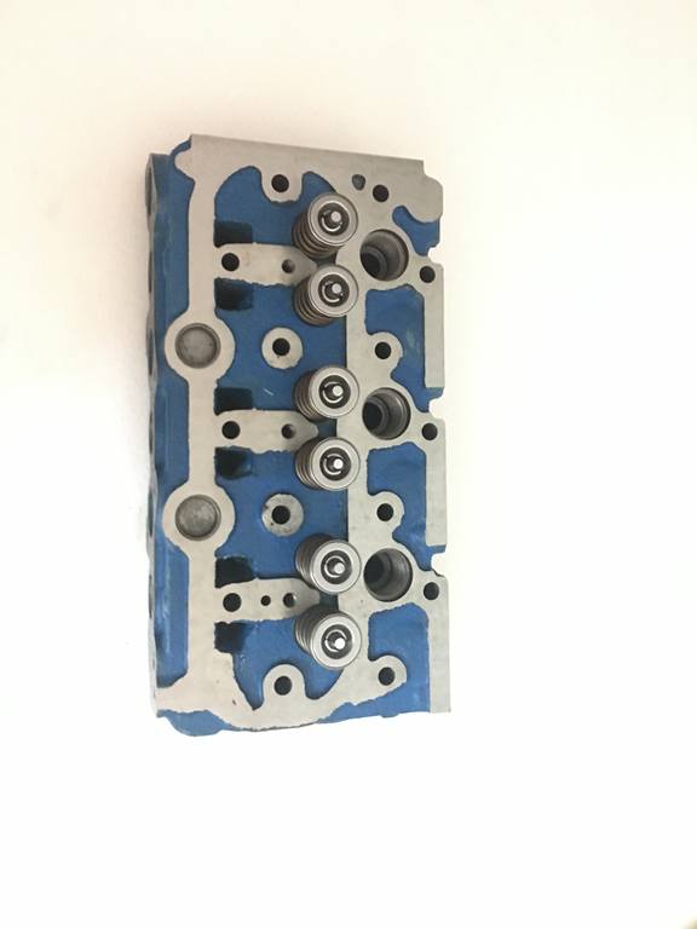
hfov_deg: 48.2
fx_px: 779
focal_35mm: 29
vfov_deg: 61.7
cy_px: 464
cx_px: 348
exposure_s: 1/4
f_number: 2.2
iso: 320
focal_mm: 4.15
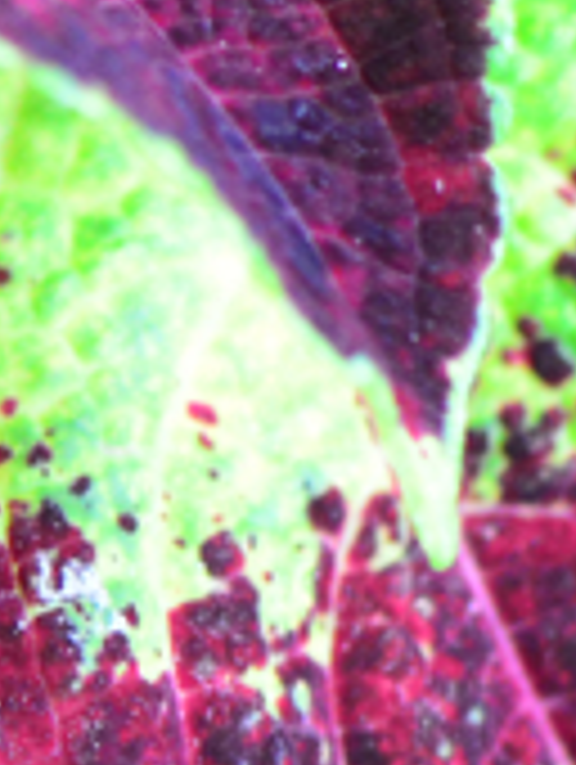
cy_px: -344
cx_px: 459
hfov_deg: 1.4
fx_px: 23614
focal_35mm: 1067
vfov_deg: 1.9
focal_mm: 105
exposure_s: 1/200
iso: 1600
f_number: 4.5
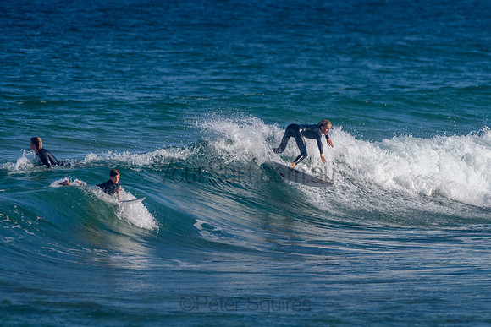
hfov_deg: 3.4
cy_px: 156
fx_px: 8365
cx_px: 264
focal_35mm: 613
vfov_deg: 2.2
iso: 140
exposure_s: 1/2000
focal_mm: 500
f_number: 5.6
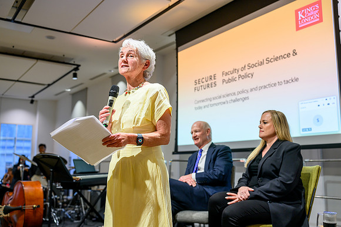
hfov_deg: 53.7
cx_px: 170
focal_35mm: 36
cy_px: 114
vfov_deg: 37.3
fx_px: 337
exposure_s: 1/100
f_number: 2.8
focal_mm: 35
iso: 200
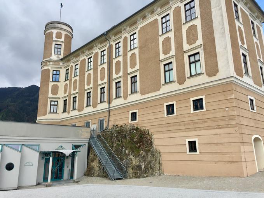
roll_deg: +1.3
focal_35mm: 29
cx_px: 132
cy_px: 99
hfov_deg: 61.7
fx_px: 221
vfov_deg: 48.2
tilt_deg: +13.7
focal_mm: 4.15
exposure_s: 1/1130
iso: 32
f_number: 2.2
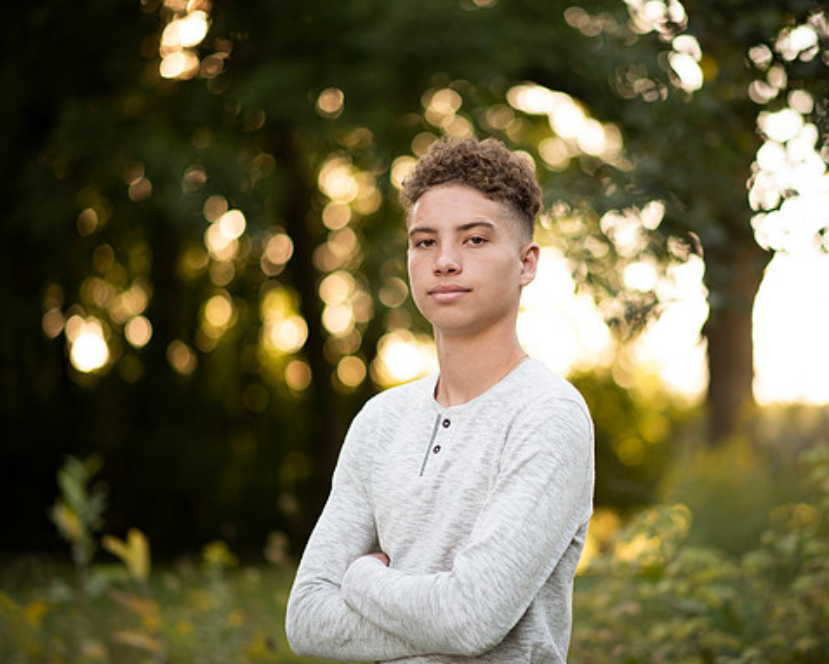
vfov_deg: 15.9
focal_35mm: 97
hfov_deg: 19.7
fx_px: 2381
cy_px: 331
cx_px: 461
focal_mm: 85
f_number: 1.8
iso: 100
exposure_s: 1/250
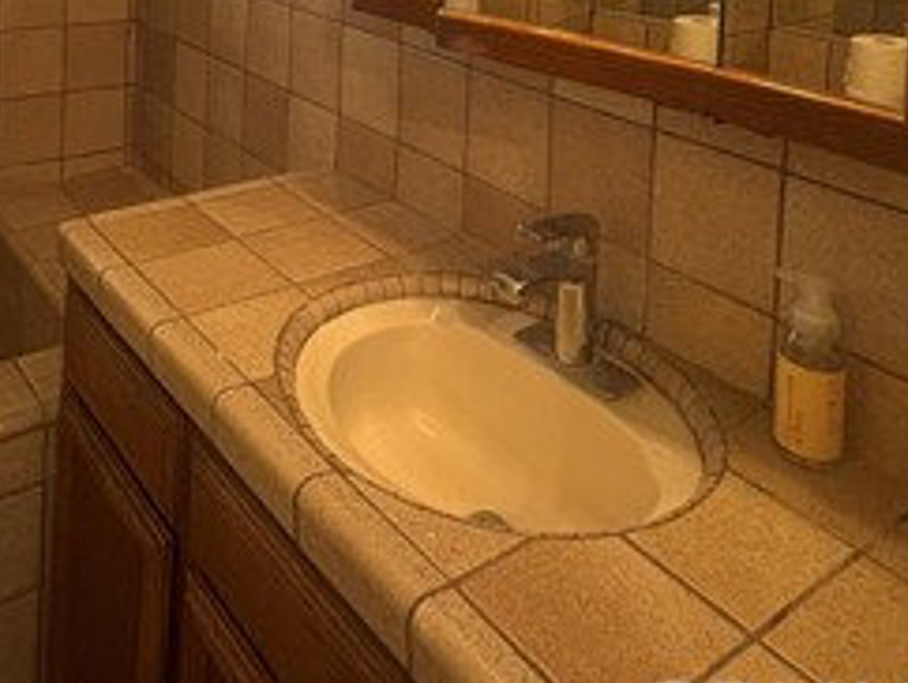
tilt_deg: -2.8
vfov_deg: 32.3
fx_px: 971
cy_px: -131
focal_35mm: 37
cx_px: 326
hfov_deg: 49.5
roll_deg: -2.5
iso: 320
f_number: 2.2
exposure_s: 1/60
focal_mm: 2.22
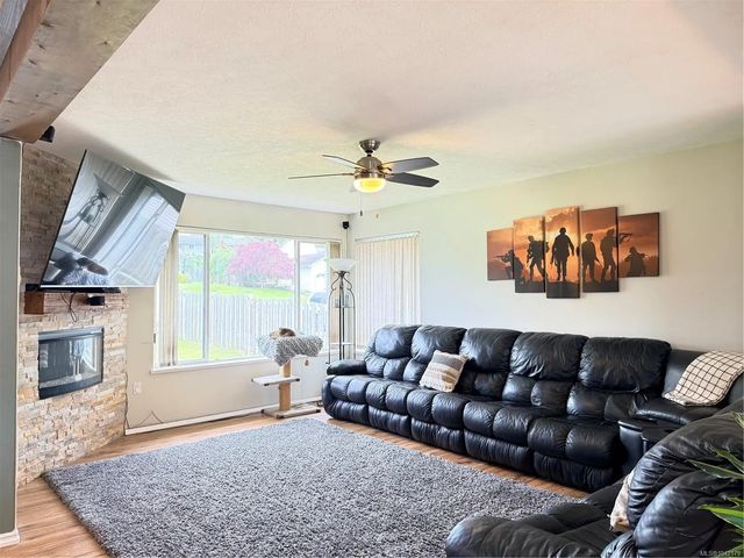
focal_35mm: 24
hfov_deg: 71.6
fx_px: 516
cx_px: 372
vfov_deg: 56.8
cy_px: 279
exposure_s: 1/60
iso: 250
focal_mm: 6.76
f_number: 1.78
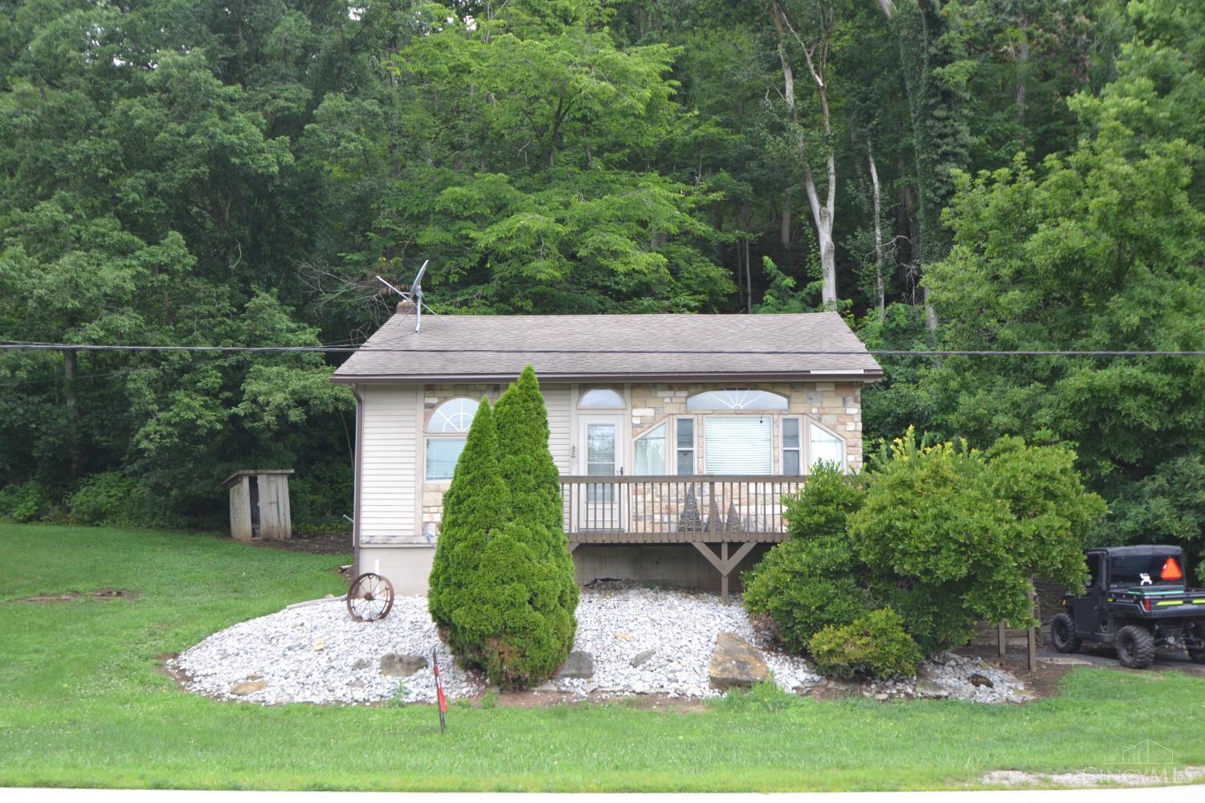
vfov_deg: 36.9
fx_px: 1205
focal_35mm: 36
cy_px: 402
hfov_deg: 53.1
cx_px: 602
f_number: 5.6
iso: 160
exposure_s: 1/125
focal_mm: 24
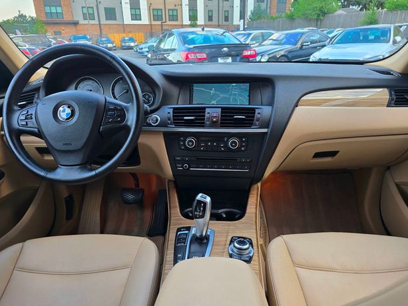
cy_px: 154
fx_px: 283
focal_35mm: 24
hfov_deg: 71.6
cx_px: 212
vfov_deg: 56.8
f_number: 1.7
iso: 40
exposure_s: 1/60
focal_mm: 6.3
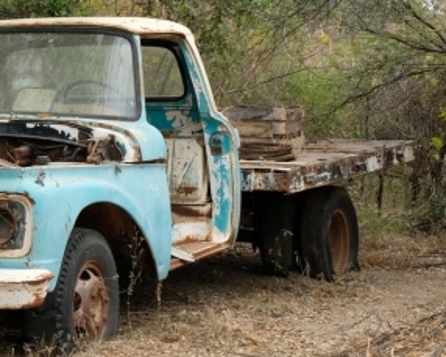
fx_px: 1386
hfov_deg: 17.1
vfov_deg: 14.5
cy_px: 26
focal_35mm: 105
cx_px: -151
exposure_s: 1/220
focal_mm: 26.5
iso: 200
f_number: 5
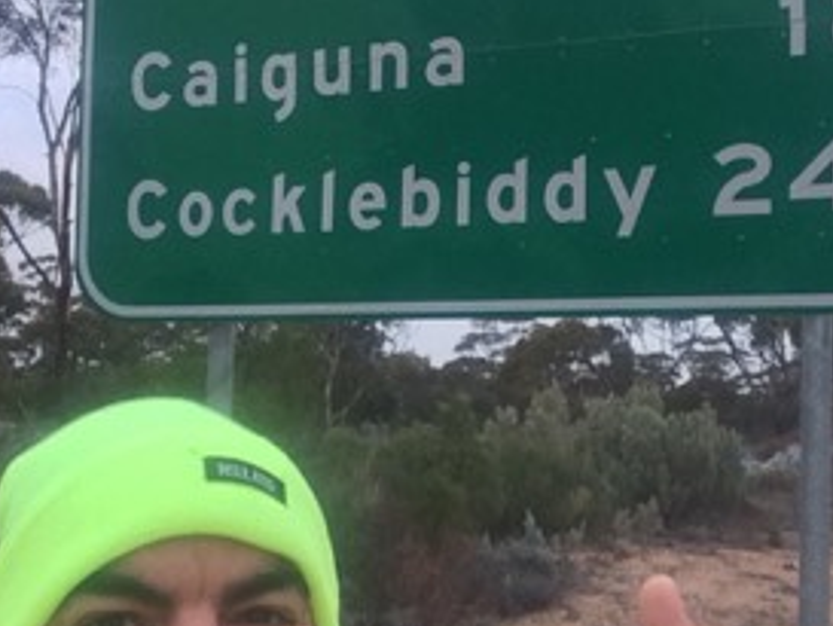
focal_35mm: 59
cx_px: 439
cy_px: 339
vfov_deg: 24.8
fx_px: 1420
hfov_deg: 32.7
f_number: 2.4
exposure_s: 1/30
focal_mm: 2.15
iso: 64
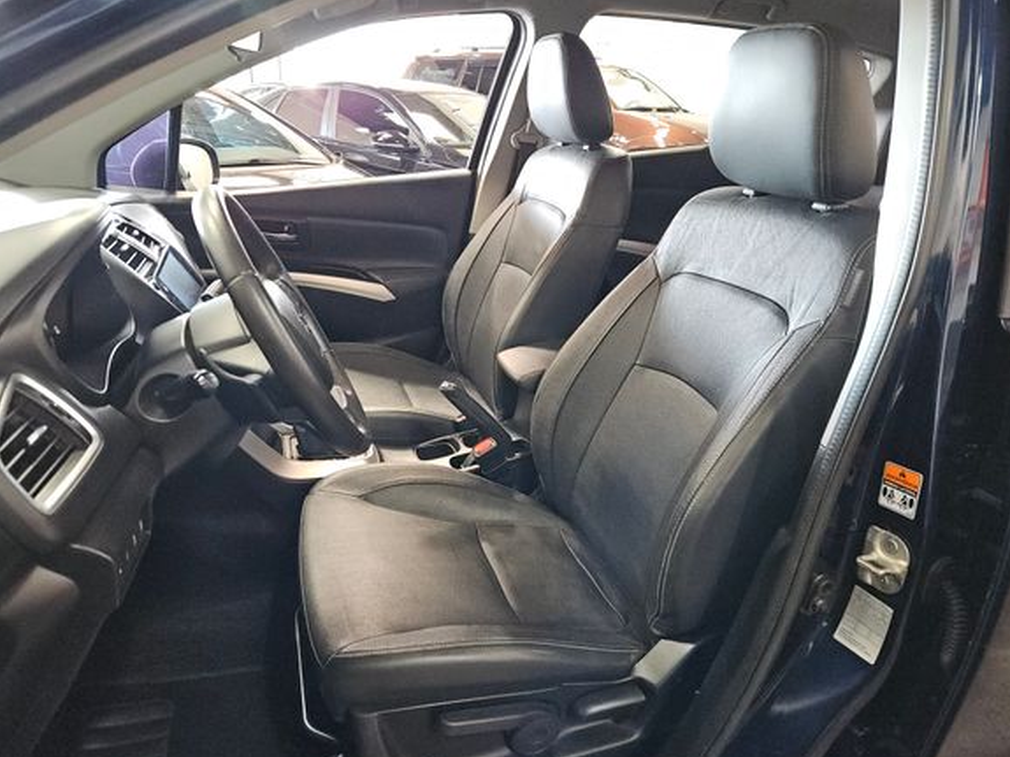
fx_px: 700
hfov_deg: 71.6
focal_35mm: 24
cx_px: 497
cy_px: 390
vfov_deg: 56.8
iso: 800
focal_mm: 5.4
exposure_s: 1/120
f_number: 1.8
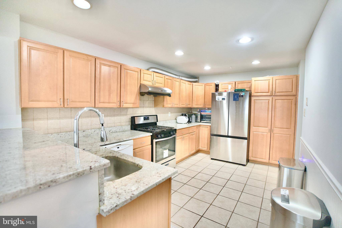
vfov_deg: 73.7
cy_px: 114
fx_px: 152
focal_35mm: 16
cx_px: 171
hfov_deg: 96.7
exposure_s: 1/125
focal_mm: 16
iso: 5000
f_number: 3.2
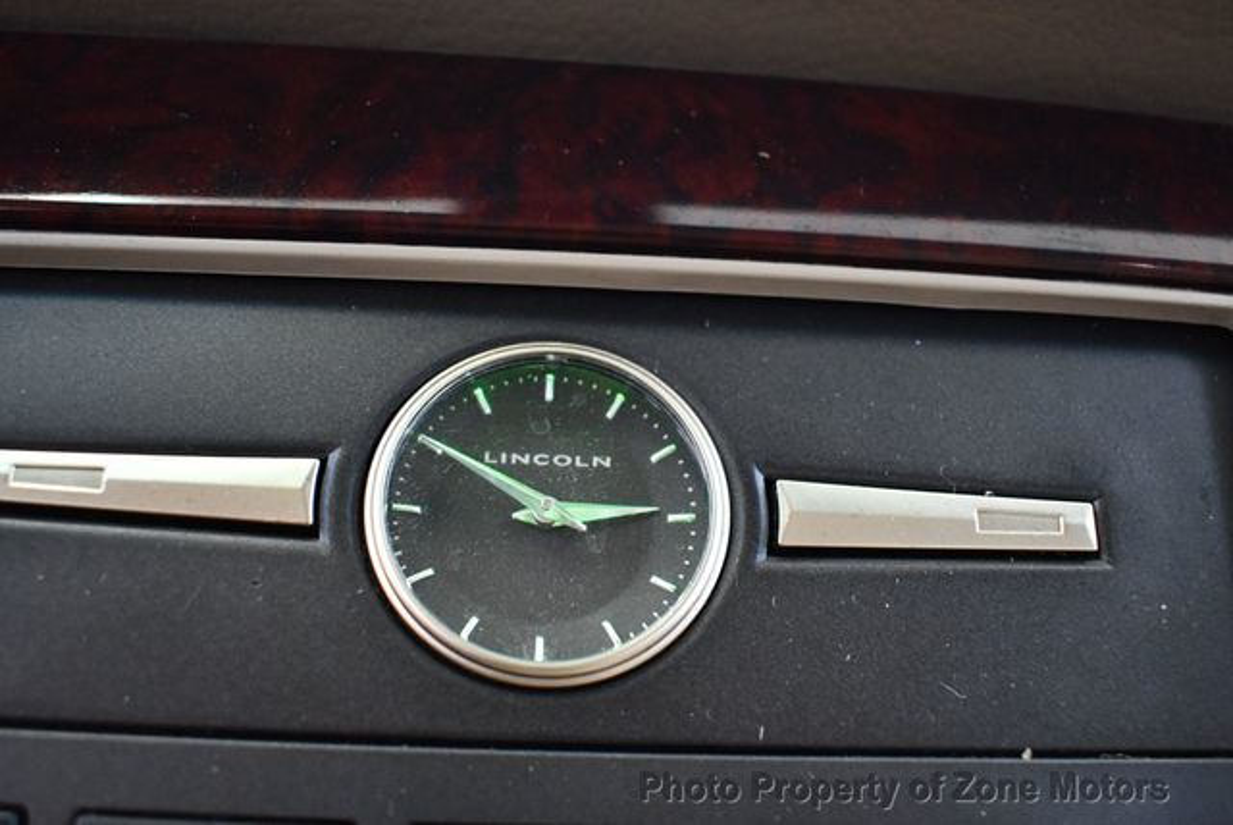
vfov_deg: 36.9
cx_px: 616
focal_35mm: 36
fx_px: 1234
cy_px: 412
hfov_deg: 53.1
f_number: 3.5
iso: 3600
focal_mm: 18
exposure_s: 1/60
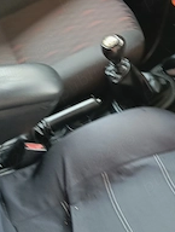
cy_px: -2
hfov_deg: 25.8
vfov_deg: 31.6
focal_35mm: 56
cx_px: 139
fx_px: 376
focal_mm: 3.98
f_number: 1.8
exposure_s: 1/33.3
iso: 100
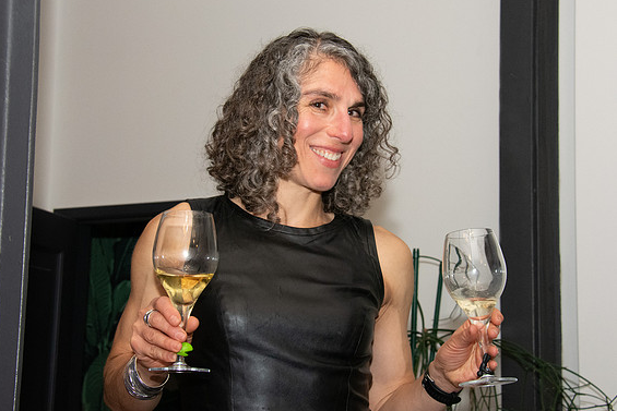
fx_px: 1406
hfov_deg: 24.8
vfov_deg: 16.7
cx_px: 326
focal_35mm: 82
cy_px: 180
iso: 5000
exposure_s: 1/200
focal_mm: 48
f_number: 9
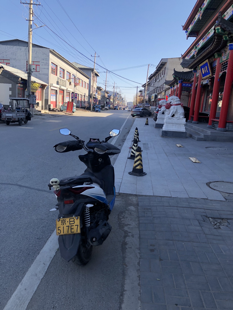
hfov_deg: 49.7
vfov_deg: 63.4
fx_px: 251
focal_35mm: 28
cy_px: 155
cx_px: 116
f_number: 1.8
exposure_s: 1/727
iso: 20
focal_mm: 4
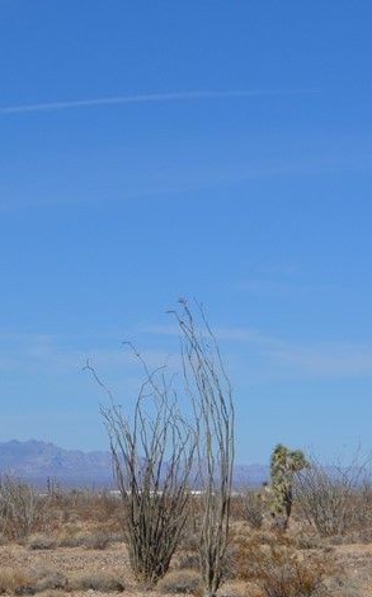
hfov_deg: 11.5
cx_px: 75
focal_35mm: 113
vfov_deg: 18.4
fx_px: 1836
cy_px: 386
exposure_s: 1/2000
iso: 400
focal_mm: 32
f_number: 8
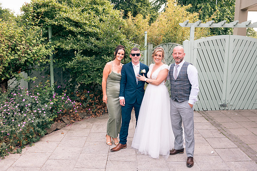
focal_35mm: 31
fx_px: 221
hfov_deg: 60.3
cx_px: 128
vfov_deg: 42.3
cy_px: 86
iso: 160
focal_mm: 31
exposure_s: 1/160
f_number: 6.3
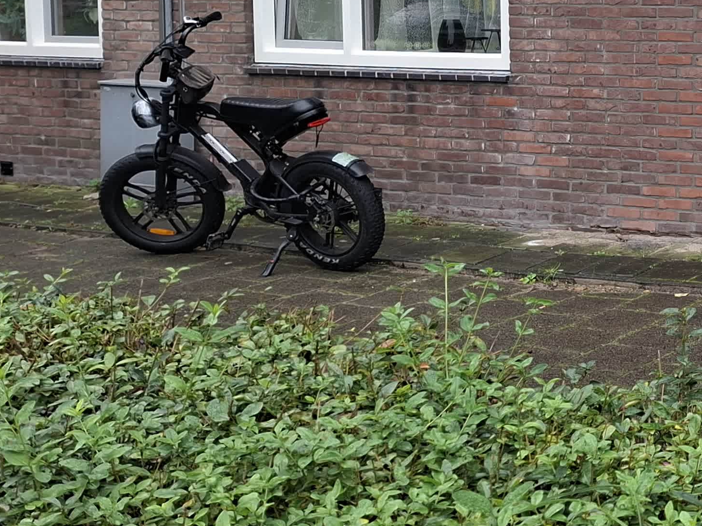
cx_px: 951
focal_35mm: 63
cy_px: 83
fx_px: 1278
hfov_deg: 25.6
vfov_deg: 22.9
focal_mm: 5.5
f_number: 1.8
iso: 50
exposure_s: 1/100
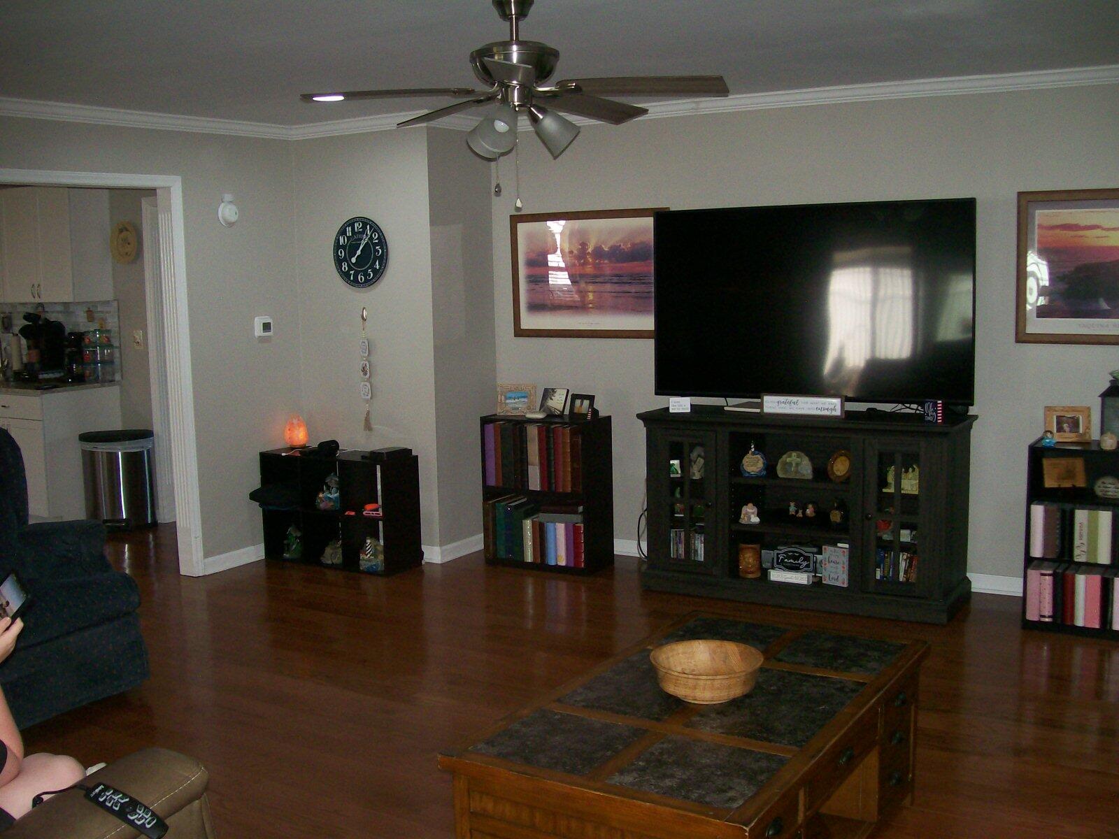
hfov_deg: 51.4
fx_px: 1164
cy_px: 420
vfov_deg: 39.7
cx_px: 560
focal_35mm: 36
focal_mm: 6
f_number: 2.7
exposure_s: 1/64
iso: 140
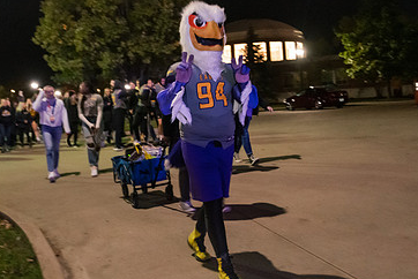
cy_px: 91
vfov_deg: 33.1
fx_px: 465
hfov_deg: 48.3
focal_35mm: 40
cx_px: 179
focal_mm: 25
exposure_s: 1/30
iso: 6400
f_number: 3.2
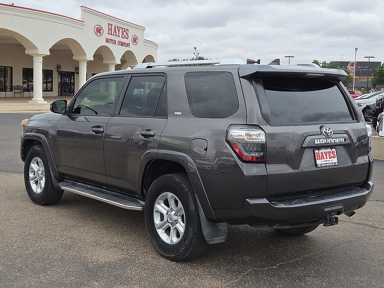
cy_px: 144
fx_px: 555
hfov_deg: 38.2
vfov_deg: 29.1
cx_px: 192
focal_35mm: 50
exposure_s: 1/1667
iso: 76
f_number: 1.8
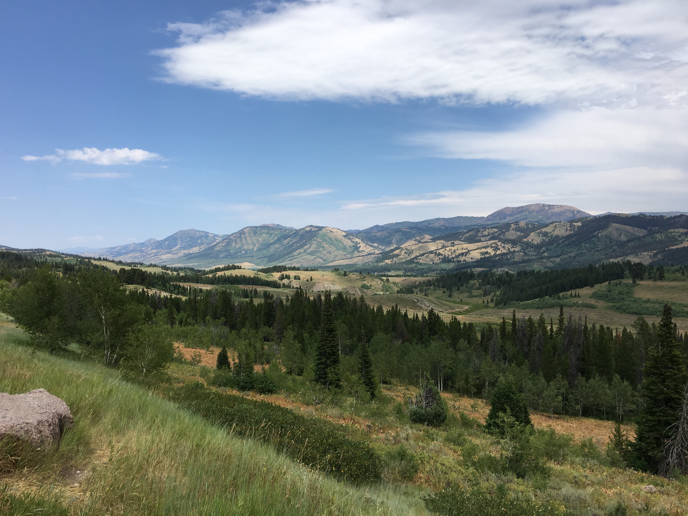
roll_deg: +0.1
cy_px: 258
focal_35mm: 29
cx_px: 344
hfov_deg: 61.7
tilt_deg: +1.5
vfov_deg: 48.2
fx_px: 576
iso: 25
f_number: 2.2
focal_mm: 4.15
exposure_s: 1/1603
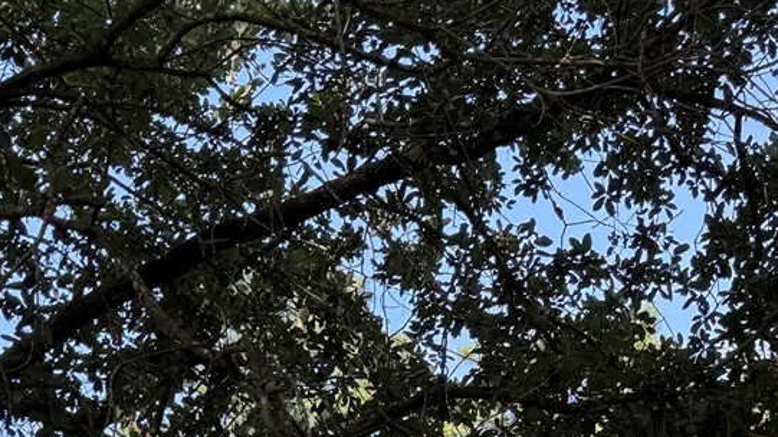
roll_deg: +0.4
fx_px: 2042
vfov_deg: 10.8
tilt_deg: +9.7
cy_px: 973
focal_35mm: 99
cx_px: 526
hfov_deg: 21.5
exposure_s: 1/567
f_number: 1.78
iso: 80
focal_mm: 6.76
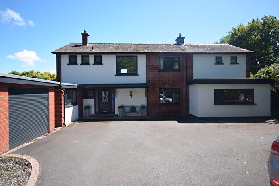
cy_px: 93
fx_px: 151
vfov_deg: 63.2
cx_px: 140
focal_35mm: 20
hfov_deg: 85.4
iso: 100
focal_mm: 13
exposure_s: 1/200
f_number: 7.1
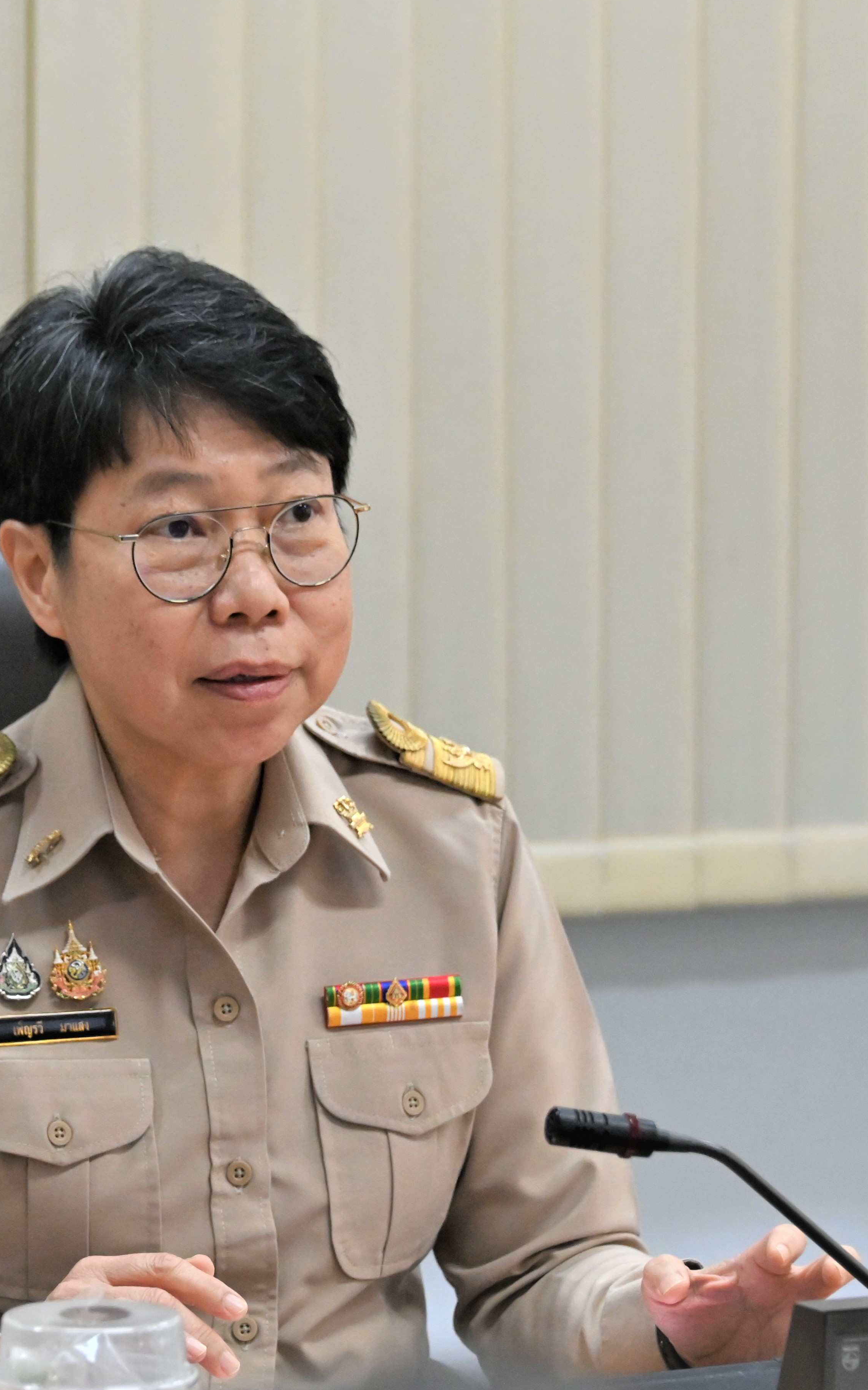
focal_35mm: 229
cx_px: 268
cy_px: 728
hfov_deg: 5.7
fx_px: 8667
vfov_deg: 9.2
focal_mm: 135
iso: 4500
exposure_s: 1/180
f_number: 5.6
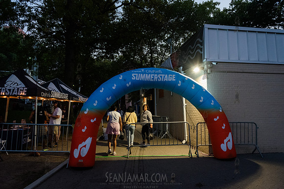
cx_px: 142
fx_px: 190
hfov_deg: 73.6
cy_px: 94
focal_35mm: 24
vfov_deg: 53.1
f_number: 3.2
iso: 6400
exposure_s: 1/250
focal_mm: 24
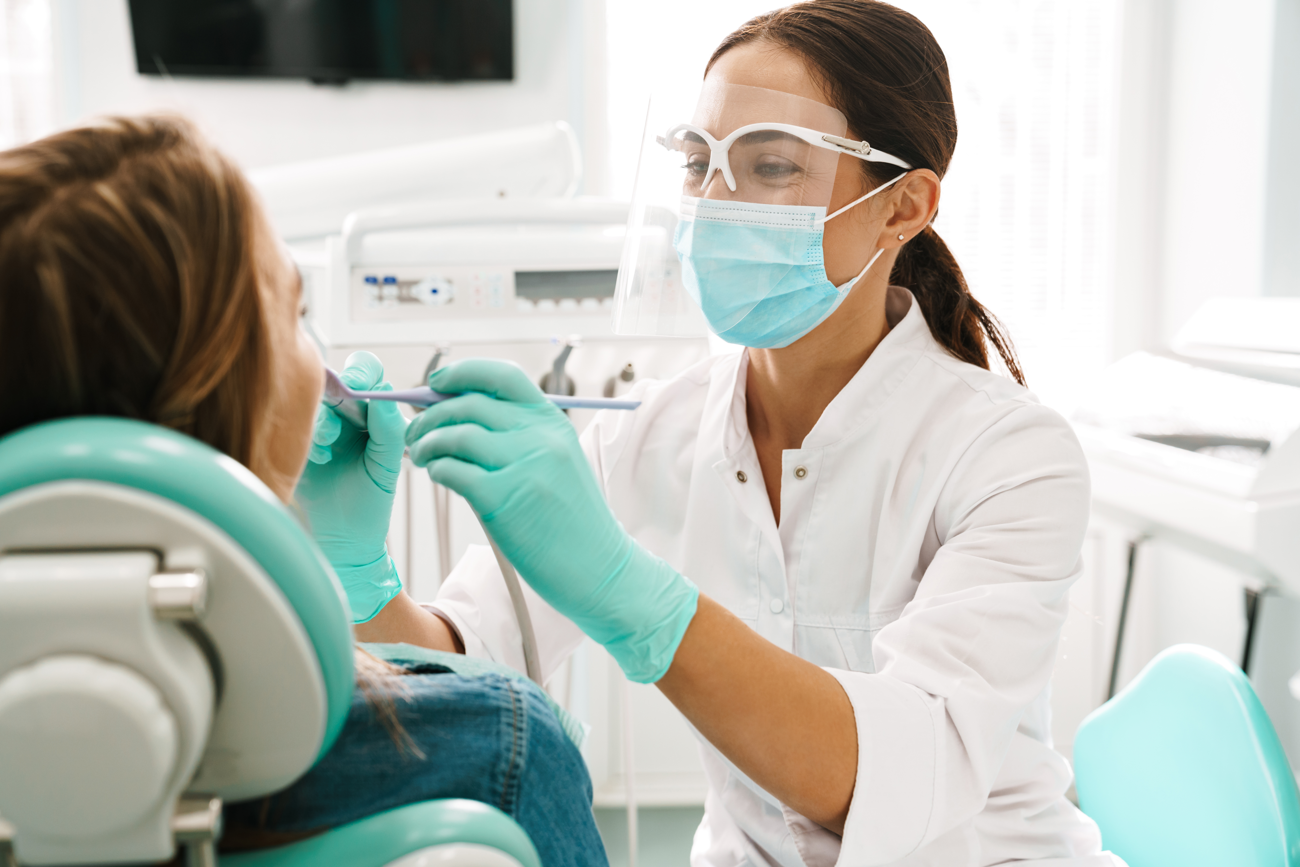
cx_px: 650
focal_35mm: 48
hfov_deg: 41.1
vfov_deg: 28.1
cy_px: 434
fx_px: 1733
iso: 640
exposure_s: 1/160
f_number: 4
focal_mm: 48
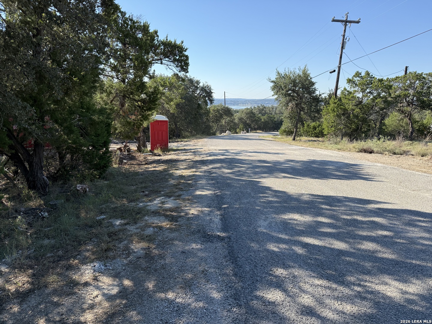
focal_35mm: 24
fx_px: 300
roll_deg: -0.4
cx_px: 216
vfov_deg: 56.8
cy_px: 162
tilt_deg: -10.6
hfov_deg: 71.6
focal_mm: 6.76
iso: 100
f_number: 1.78
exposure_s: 1/2703
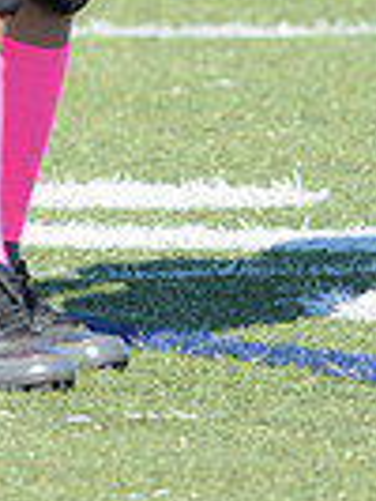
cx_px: -70
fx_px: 27169
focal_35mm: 1879
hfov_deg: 0.8
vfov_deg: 1.1
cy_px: -509
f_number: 5
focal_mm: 300
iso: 200
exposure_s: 1/500
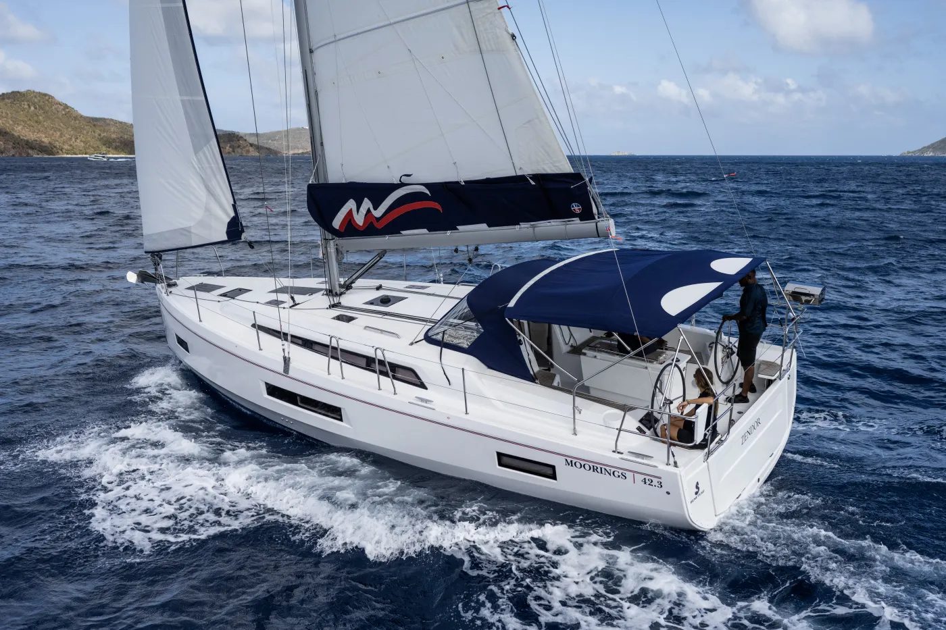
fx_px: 920
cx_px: 473
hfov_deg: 54.4
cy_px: 315
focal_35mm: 35
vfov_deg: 37.8
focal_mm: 35
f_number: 4
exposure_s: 1/5000
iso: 500
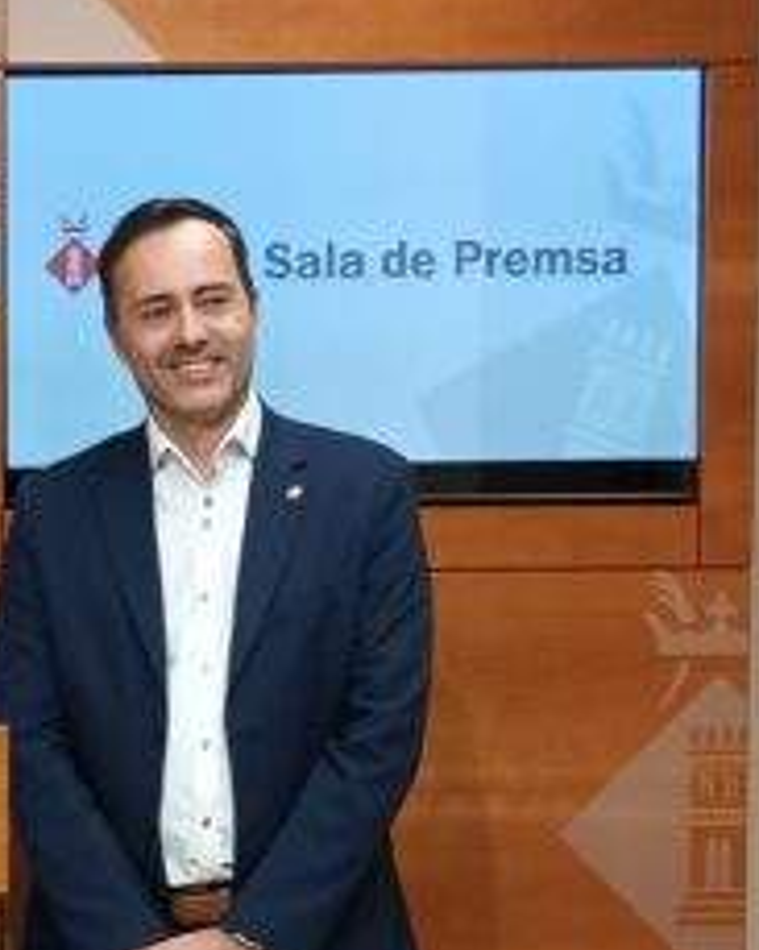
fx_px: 3681
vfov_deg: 14.6
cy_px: 821
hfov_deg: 11.3
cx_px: -357
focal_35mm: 131
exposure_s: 1/50
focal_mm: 4.05
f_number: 1.8
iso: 200
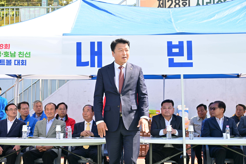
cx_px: 123
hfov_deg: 36.9
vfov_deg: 25.1
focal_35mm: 54
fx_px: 369
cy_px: 82
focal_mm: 54
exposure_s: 1/250
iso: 250
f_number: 6.3
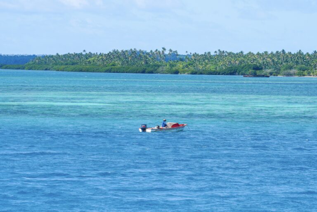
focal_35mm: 300
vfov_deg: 4.6
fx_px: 2641
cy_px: 106
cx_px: 158
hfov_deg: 6.9
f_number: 6.3
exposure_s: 1/500
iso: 100
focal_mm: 200
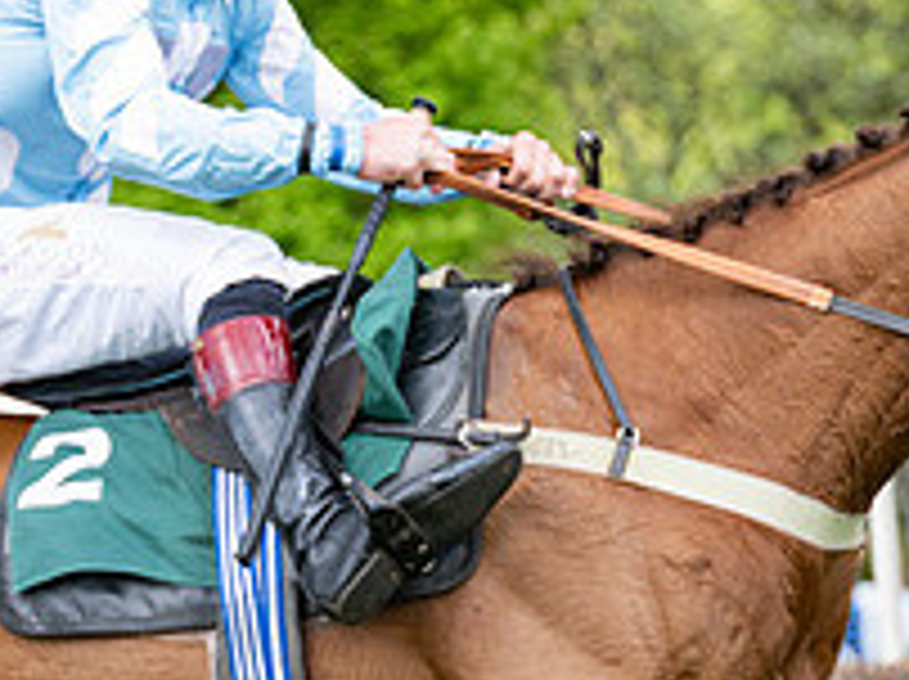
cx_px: 14
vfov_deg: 6.2
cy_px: 621
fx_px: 6242
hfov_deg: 8.3
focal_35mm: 238
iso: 400
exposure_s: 1/2500
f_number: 2.8
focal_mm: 74
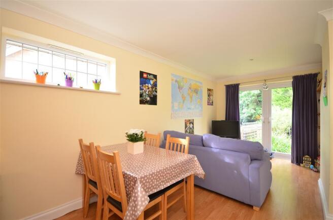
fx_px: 152
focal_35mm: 16
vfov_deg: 71.8
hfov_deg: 95.1
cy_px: 110
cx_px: 166
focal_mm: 11
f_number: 5
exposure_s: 1/10
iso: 200
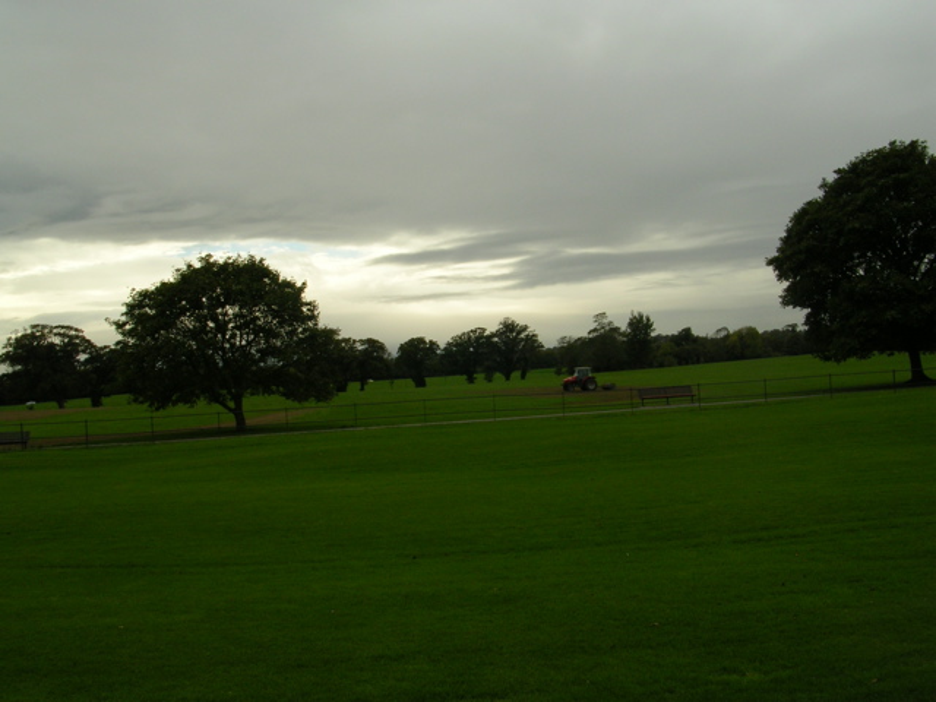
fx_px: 1028
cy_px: 351
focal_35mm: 38
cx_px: 468
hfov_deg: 49.0
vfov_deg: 37.7
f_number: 5.6
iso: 50
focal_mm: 5.8
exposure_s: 1/180
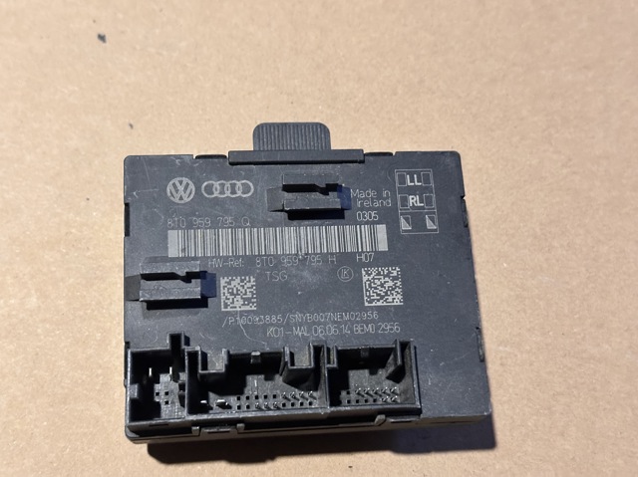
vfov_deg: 30.2
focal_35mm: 48
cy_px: 238
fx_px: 884
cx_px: 319
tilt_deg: -70.7
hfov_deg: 39.7
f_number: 1.78
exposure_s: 1/30
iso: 640
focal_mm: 6.86
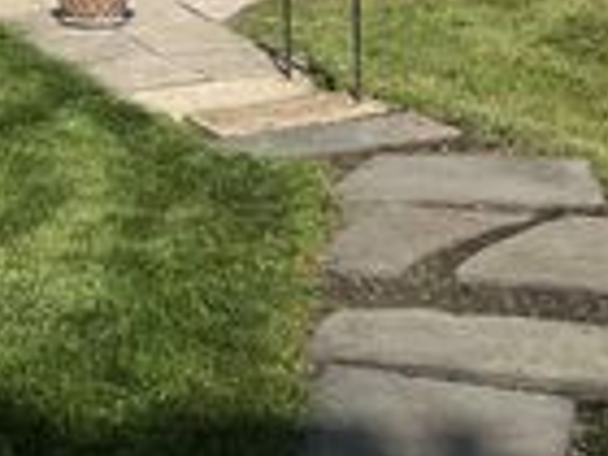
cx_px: 109
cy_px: -345
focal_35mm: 93
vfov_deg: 14.2
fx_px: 1633
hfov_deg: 20.8
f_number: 1.5
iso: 50
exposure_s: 1/8696
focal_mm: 5.7
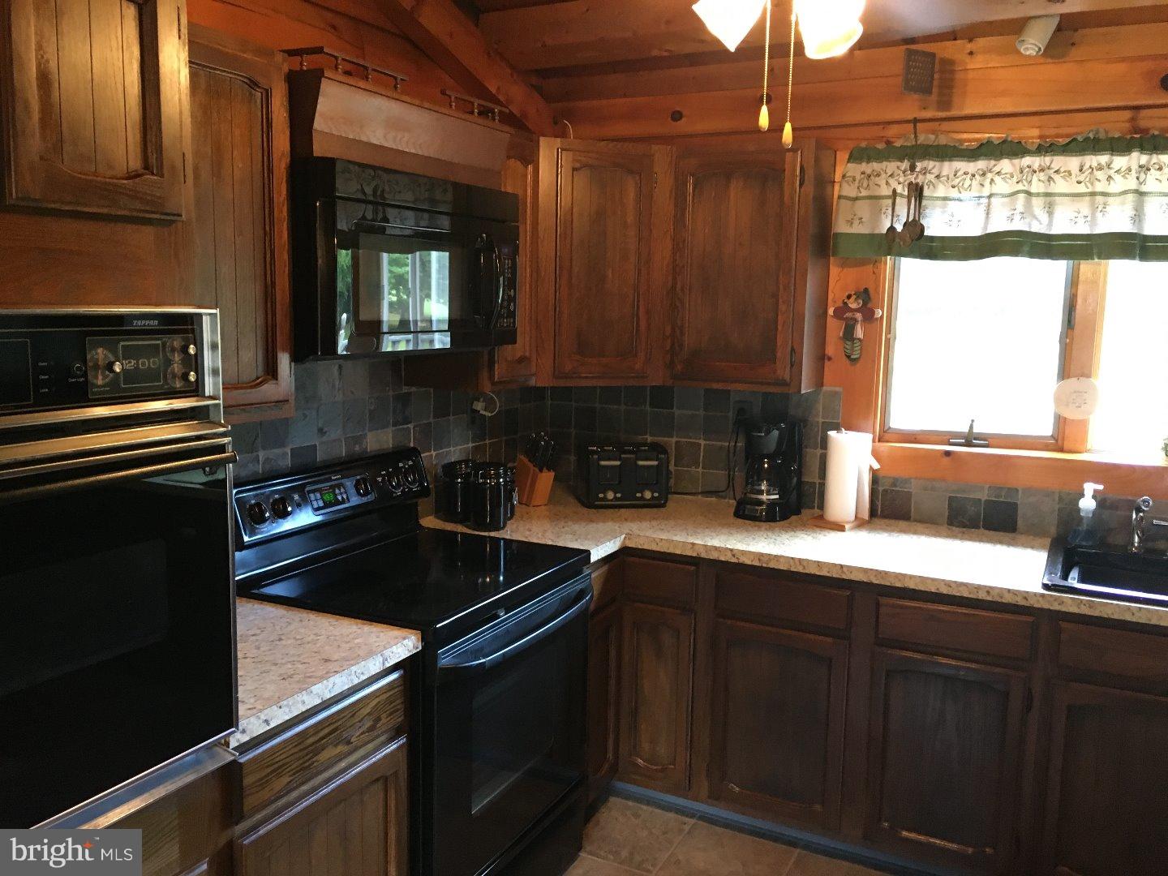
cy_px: 438
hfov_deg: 61.7
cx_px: 584
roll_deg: +0.0
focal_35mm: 29
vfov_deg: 48.2
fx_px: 979
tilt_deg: -6.9
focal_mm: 4.15
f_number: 2.2
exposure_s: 1/24
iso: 200
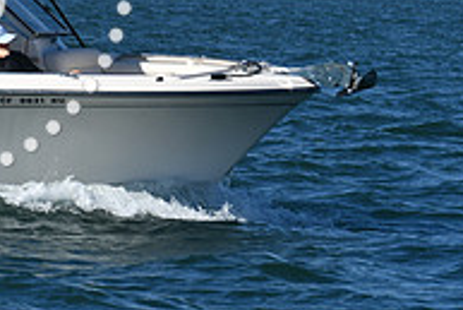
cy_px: -44
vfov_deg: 3.3
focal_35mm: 415
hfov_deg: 4.9
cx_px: -94
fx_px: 5341
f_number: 10
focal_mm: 92
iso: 100
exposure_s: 1/400
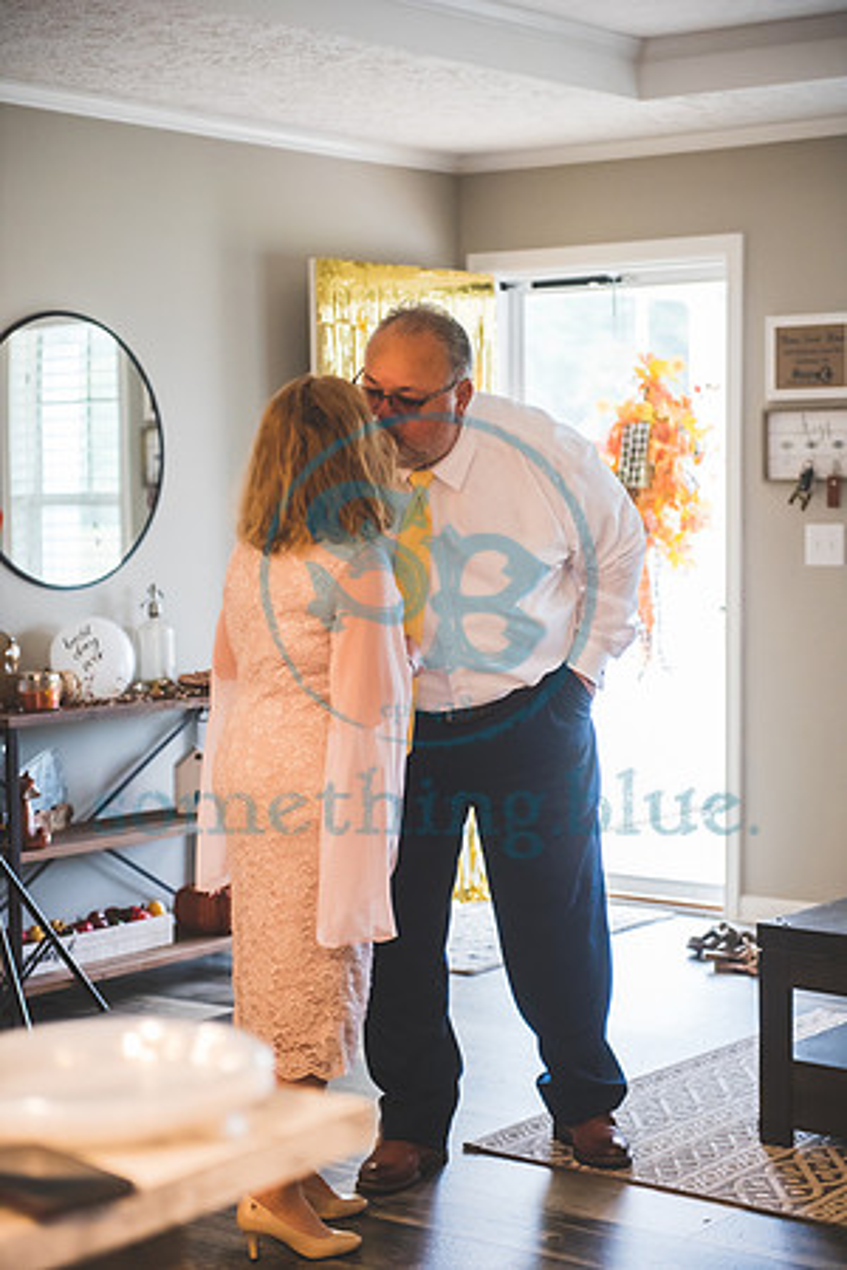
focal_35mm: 70
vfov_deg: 28.8
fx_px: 2470
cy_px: 635
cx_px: 424
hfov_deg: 19.5
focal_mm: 70
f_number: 2.8
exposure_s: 1/125
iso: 2500
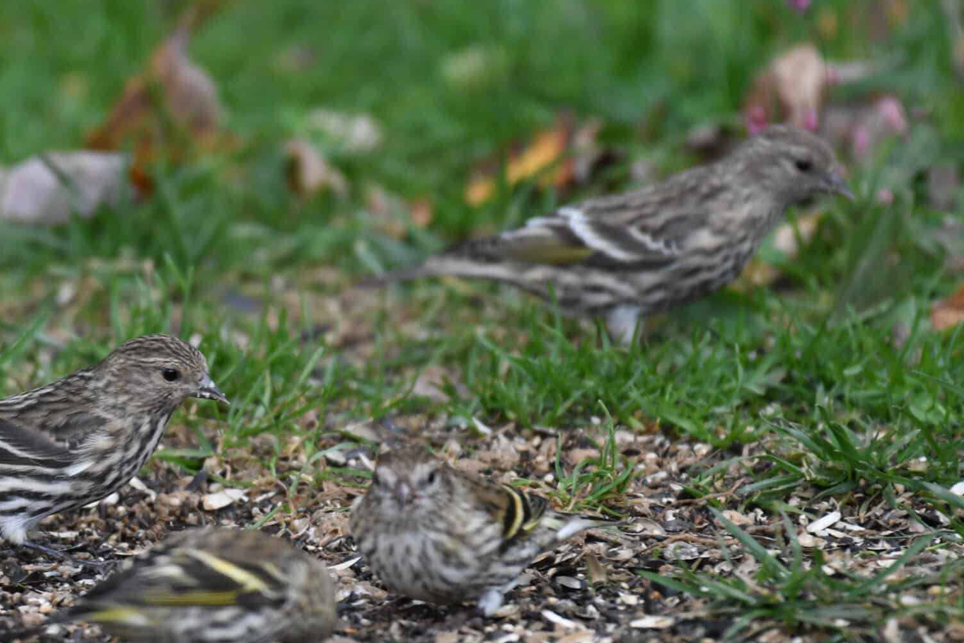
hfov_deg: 1.6
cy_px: 478
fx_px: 34092
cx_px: 159
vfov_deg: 1.1
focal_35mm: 1273
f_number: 5.6
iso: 1600
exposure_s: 1/800
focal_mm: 500
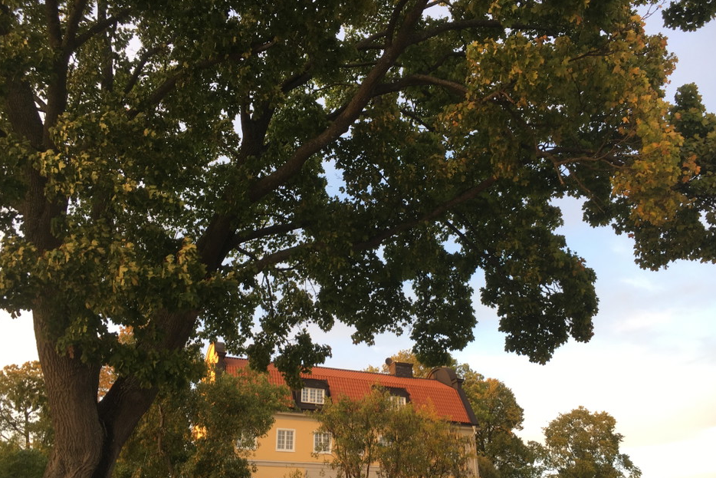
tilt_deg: +27.8
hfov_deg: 60.3
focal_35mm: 31
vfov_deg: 42.3
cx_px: 364
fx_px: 617
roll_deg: +0.4
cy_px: 268
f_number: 2.2
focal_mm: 4.15
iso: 25
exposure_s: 1/50
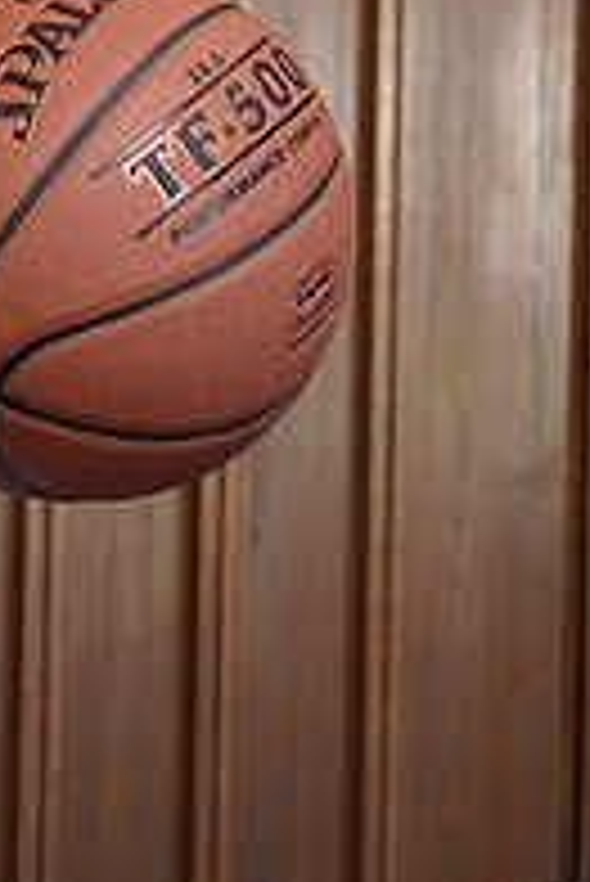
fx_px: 6159
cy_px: -194
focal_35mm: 251
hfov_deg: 5.4
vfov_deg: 8.1
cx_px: -275
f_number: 5.6
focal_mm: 85
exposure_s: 1/60
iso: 200
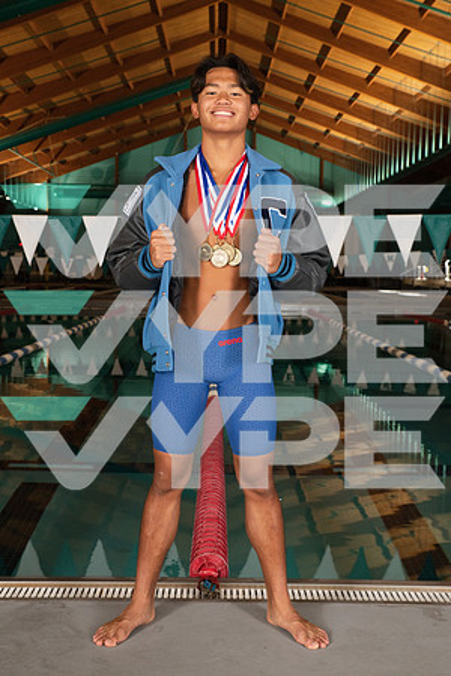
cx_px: 226
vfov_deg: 41.1
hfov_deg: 28.1
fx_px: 902
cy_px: 338
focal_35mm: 48
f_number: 7.1
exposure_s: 1/250
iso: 800
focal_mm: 48
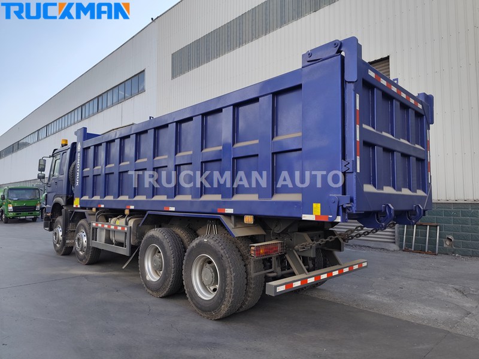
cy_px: 180
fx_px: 318
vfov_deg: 58.9
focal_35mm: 23
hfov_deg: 73.9
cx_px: 240
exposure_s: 1/912
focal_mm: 6.14
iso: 50
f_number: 1.65
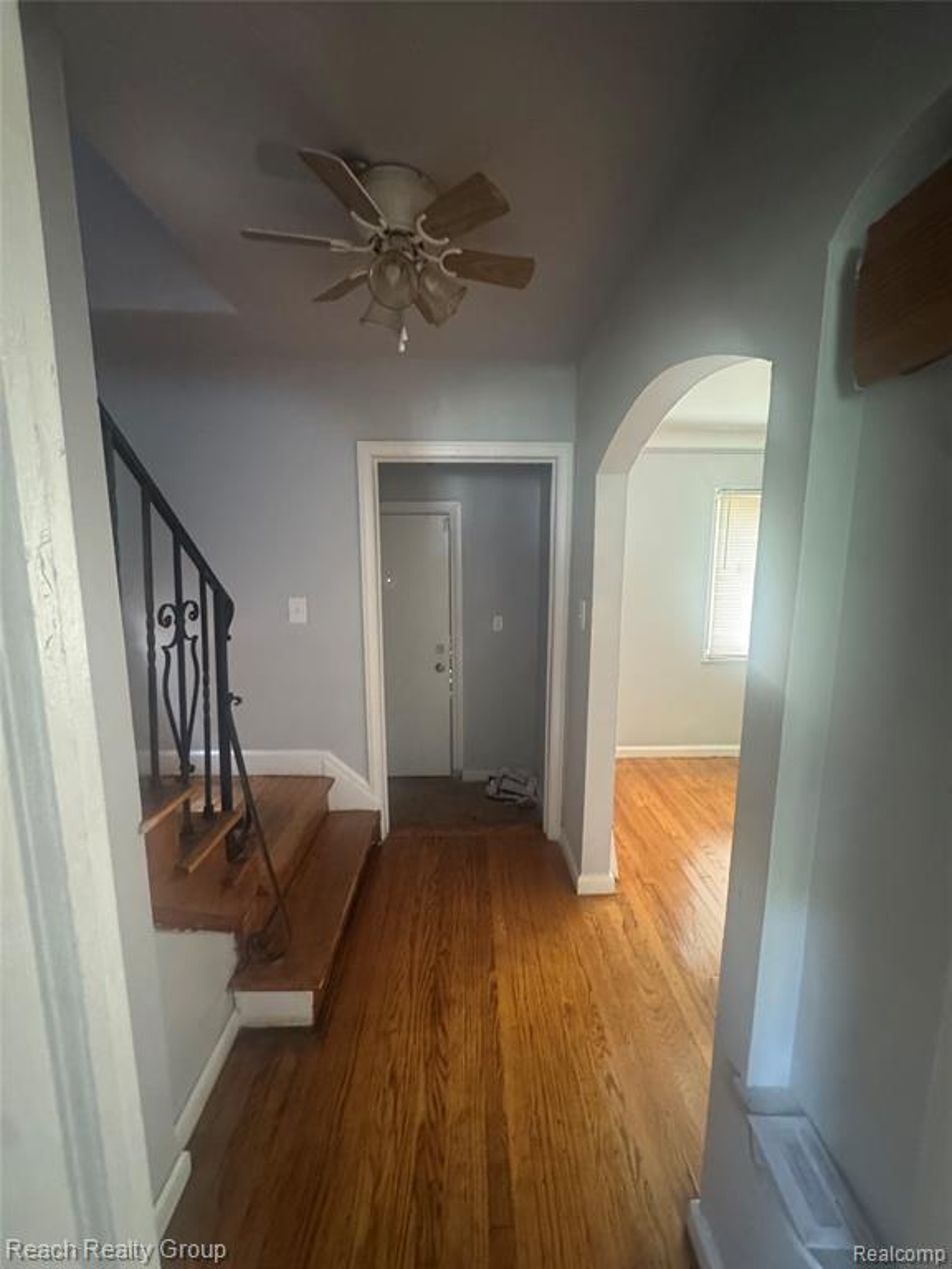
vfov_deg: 102.1
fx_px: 513
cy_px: 634
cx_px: 476
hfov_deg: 85.7
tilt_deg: -8.0
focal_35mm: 14
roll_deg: -1.2
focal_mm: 2.22
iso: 1250
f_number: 2.2
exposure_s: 1/47
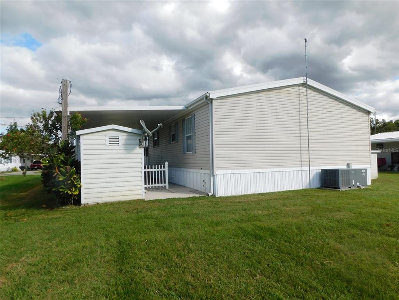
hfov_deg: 73.9
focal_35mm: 23
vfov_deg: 58.9
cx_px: 200
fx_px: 265
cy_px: 150
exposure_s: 1/1250
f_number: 3
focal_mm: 4
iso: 125
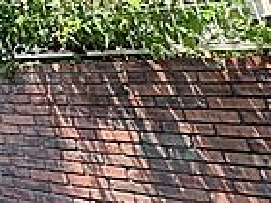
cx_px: -296
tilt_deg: +18.9
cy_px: -77
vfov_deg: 21.5
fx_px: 470
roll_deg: +2.7
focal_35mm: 60
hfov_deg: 18.1
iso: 40
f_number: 2.2
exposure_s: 1/1567
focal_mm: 2.22
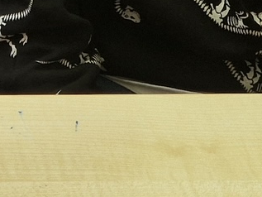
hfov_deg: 13.0
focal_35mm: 145
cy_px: -365
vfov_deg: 8.7
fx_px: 1098
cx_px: -102
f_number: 1.8
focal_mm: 5.4
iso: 80
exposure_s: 1/100
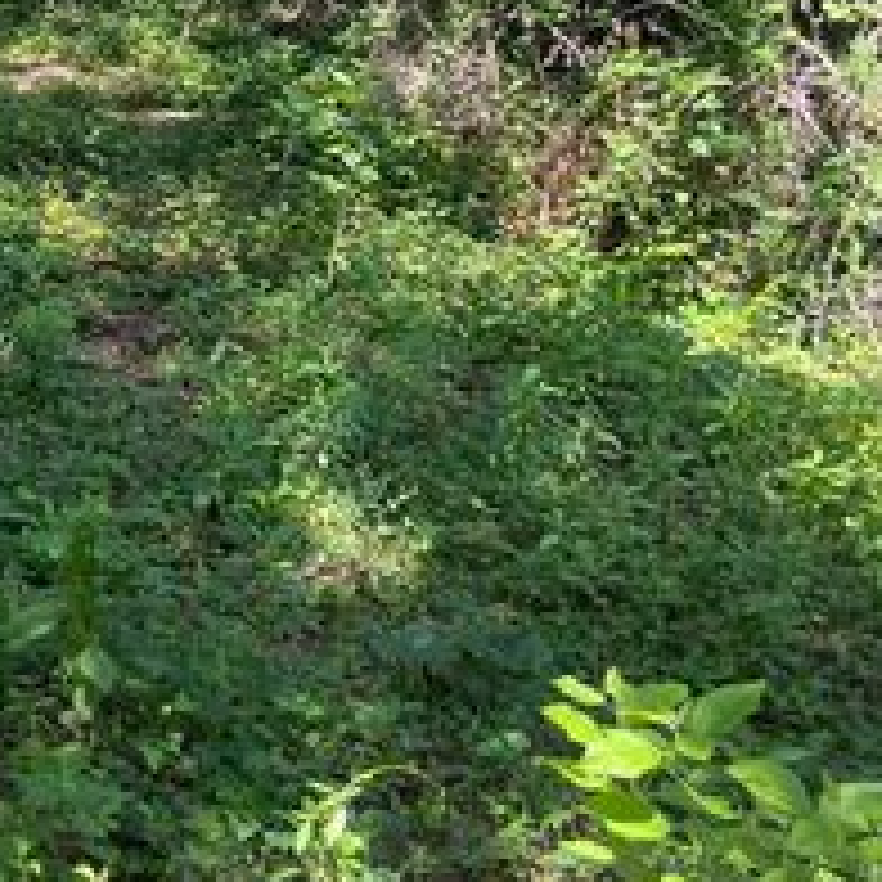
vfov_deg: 21.5
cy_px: 11
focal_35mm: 78
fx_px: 2248
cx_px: -63
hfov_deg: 21.2
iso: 50
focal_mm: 5.1
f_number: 1.6
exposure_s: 1/335
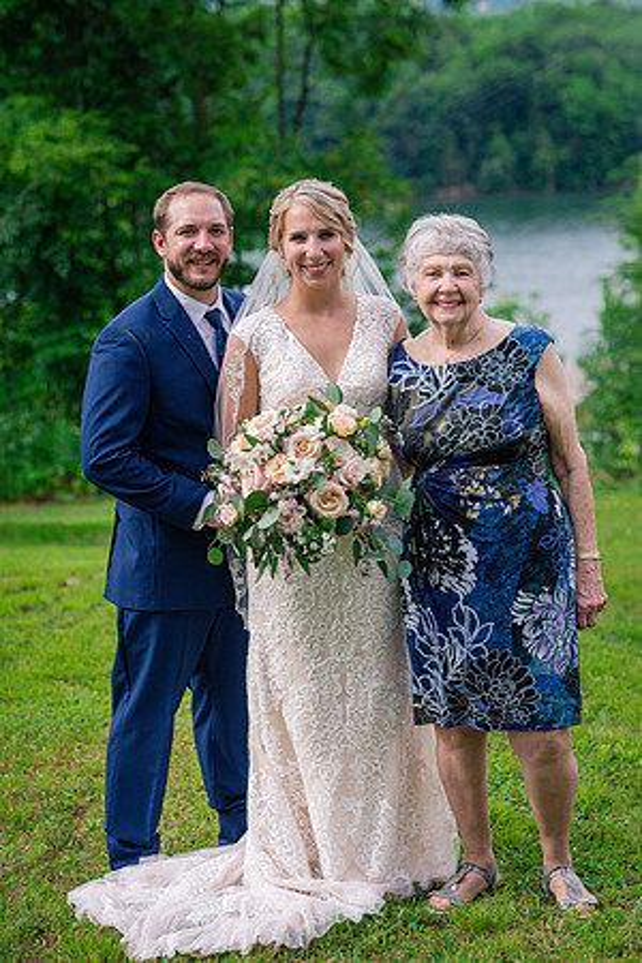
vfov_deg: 23.9
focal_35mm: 85
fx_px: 2274
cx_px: 321
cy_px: 482
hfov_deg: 16.1
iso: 500
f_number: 3.5
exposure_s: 1/3200
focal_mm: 85
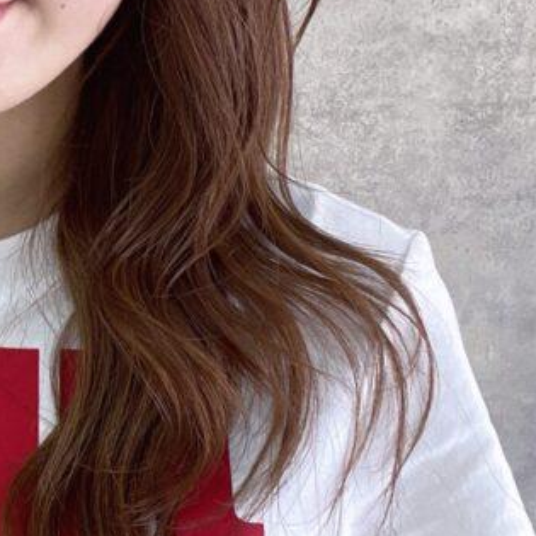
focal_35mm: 66
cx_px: -33
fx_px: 1156
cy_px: 218
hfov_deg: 24.6
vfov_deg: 26.1
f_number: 2.2
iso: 100
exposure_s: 1/60
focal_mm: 2.71
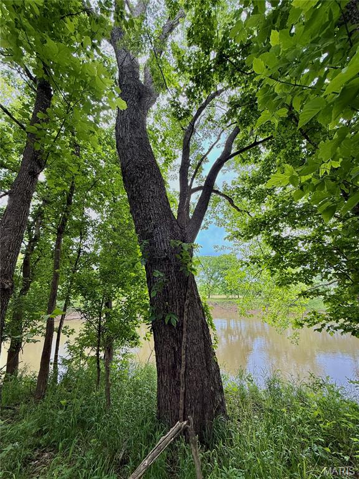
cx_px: 180
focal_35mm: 14
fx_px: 194
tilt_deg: +17.5
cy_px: 240
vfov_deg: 102.1
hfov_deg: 85.7
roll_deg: -0.3
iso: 64
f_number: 2.2
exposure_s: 1/328
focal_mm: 2.22
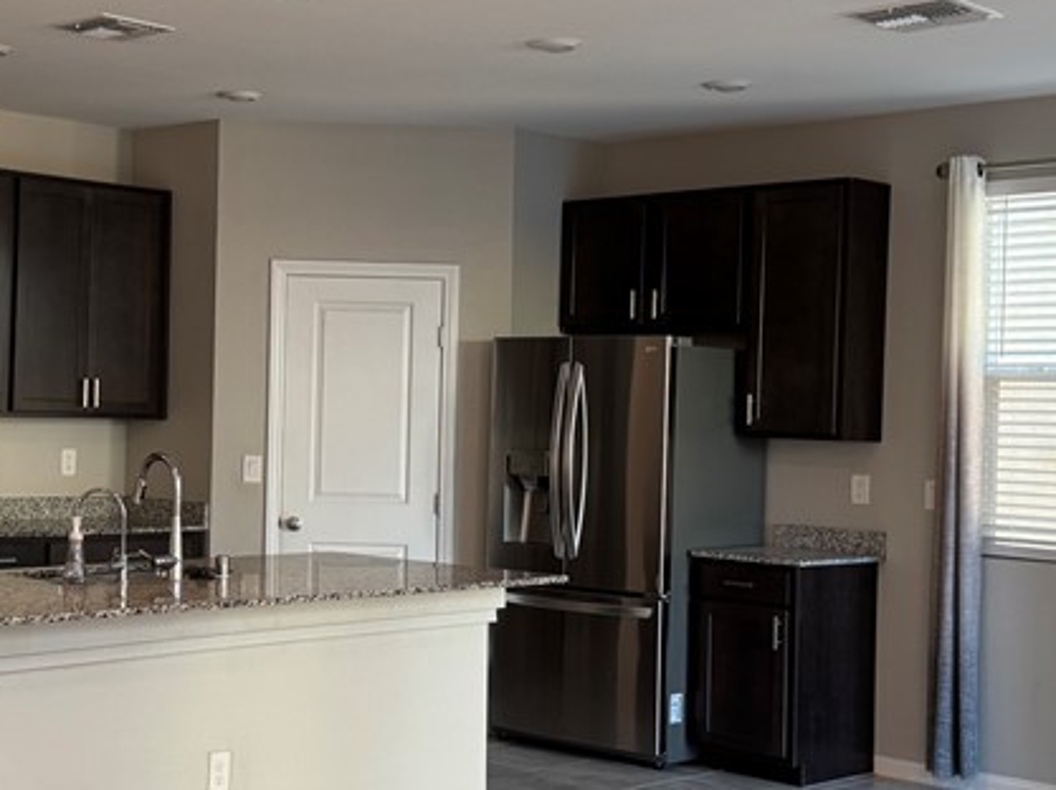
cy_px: 387
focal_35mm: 59
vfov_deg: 24.8
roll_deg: -1.9
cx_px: 306
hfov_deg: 32.3
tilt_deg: -0.1
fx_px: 1798
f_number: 1.78
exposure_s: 1/60
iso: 125
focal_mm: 6.76
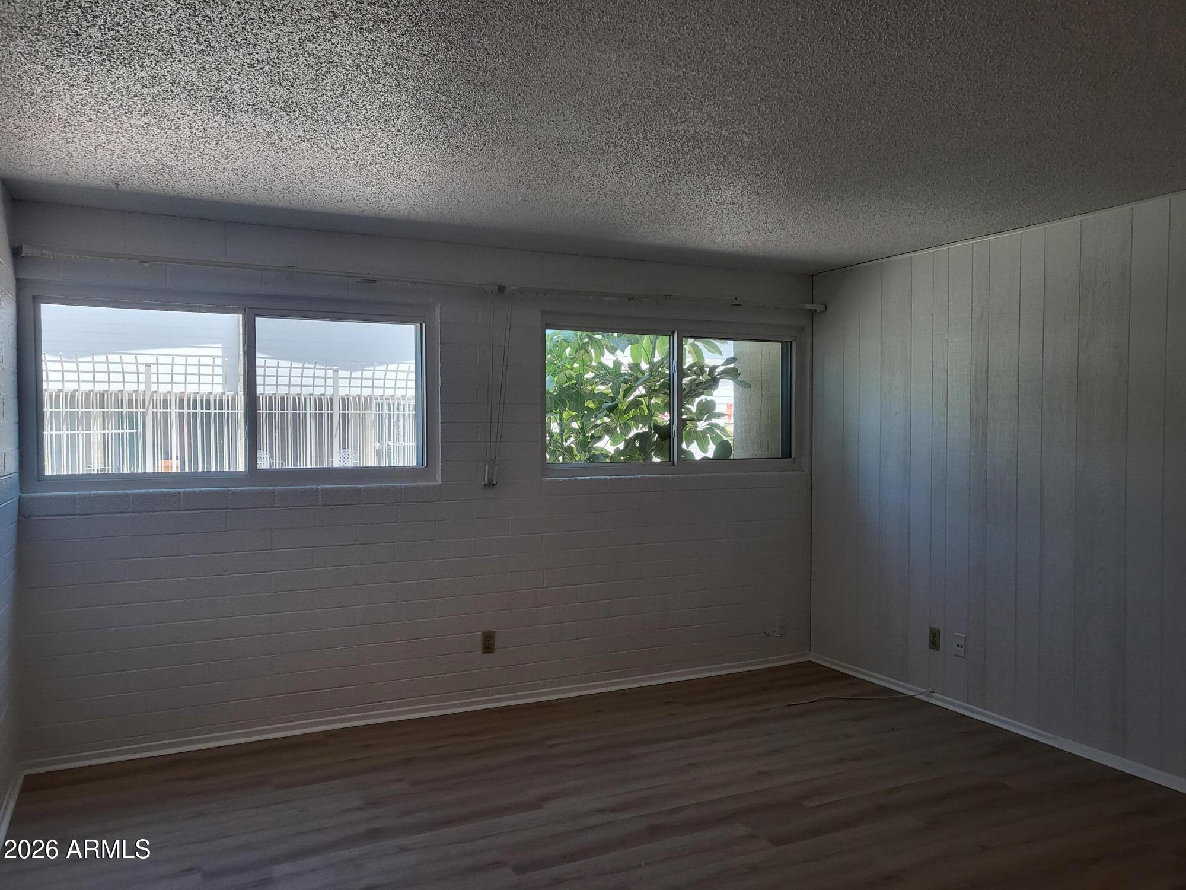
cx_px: 593
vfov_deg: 53.1
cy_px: 445
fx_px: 891
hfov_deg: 67.3
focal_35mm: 26
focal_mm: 4.25
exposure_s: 1/120
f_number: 1.8
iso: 64
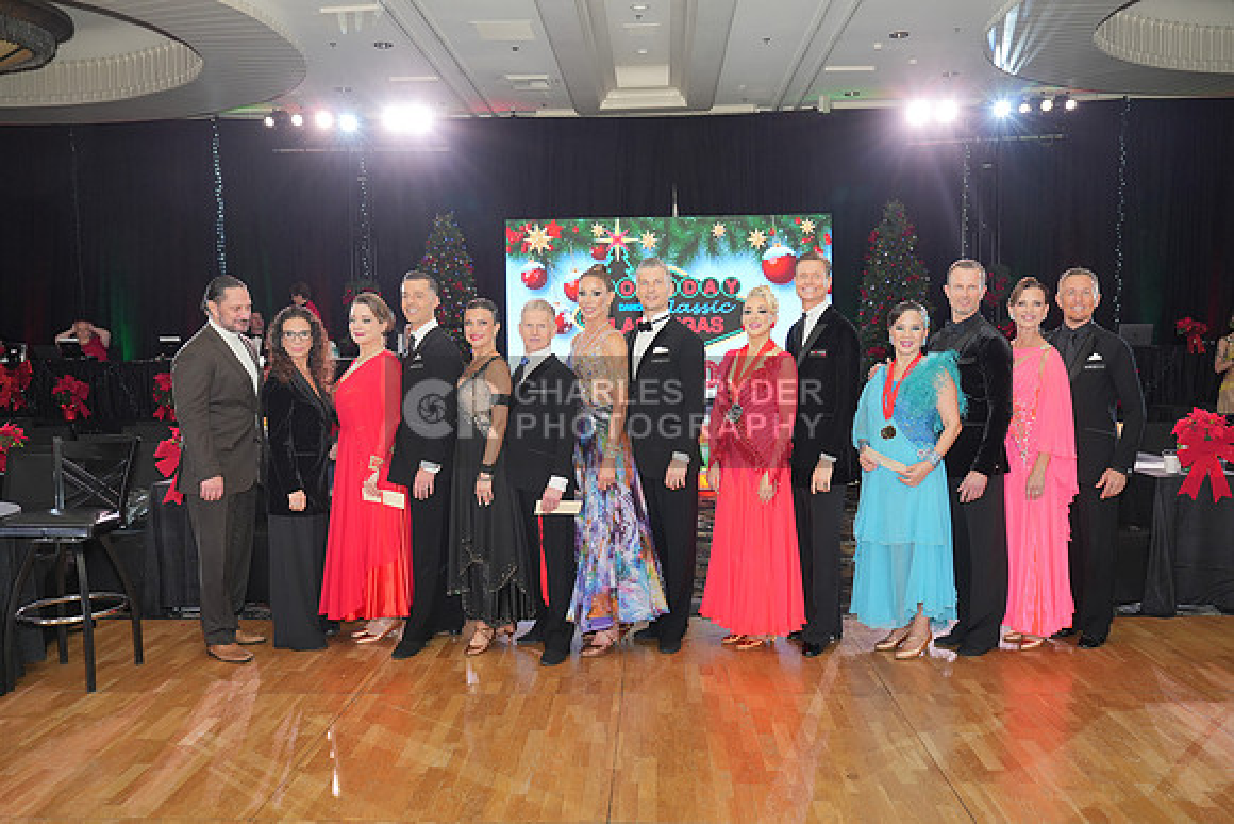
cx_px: 617
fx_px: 994
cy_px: 412
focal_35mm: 29
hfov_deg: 63.6
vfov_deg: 45.0
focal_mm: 29
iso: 640
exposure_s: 1/200
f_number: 5.6
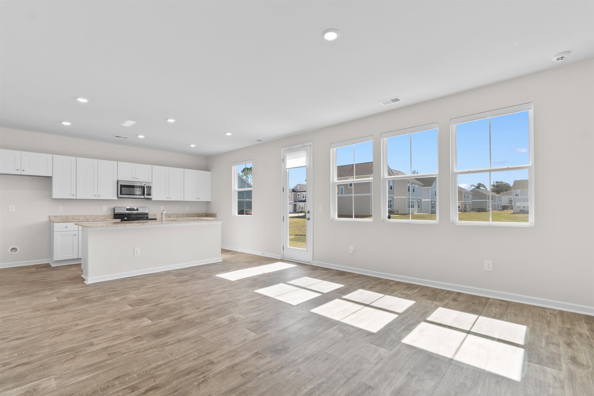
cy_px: 198
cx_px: 297
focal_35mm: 15
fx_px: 247
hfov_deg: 100.4
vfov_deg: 77.3
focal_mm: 10
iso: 100
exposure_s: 1/13
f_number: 4.5
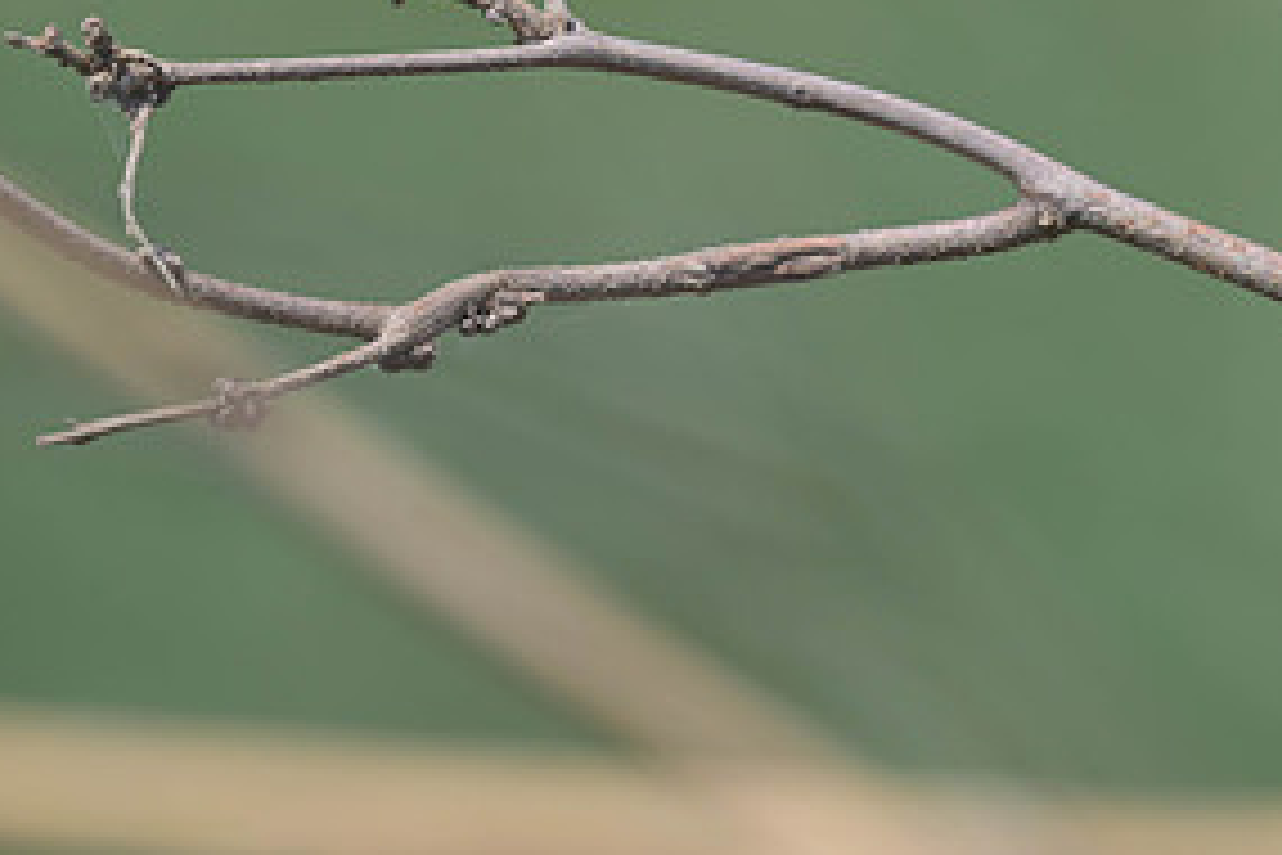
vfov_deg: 1.0
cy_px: 88
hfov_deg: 1.5
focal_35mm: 1399
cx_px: 1243
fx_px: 49816
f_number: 5.6
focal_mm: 560
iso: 450
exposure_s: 1/2500
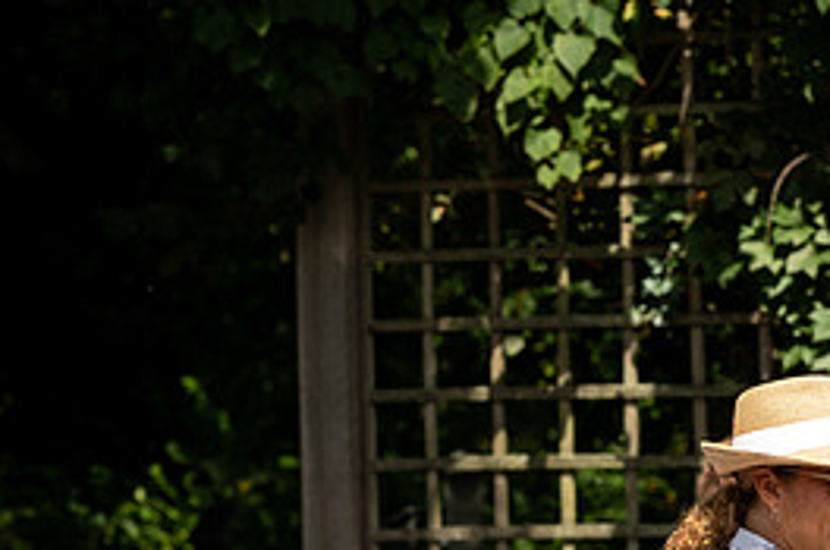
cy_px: 603
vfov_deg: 5.9
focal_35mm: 231
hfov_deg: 8.9
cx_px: 707
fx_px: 5316
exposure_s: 1/320
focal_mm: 105
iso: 100
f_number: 6.3
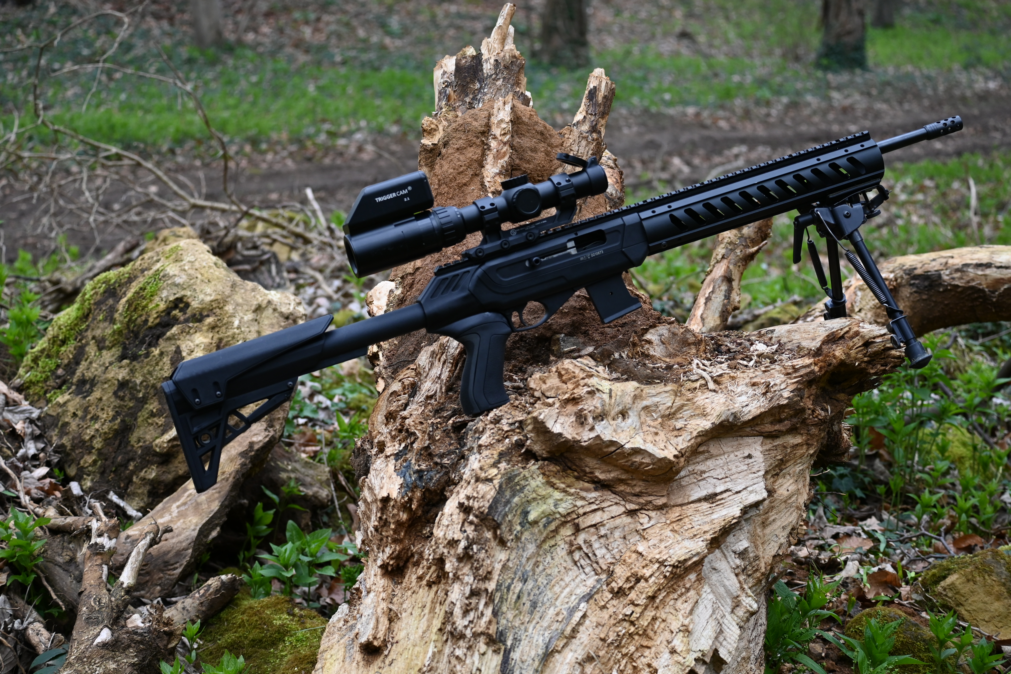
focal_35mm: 75
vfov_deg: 18.2
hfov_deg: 27.0
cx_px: 506
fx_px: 2106
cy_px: 337
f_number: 4.5
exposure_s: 1/250
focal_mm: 50
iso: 320
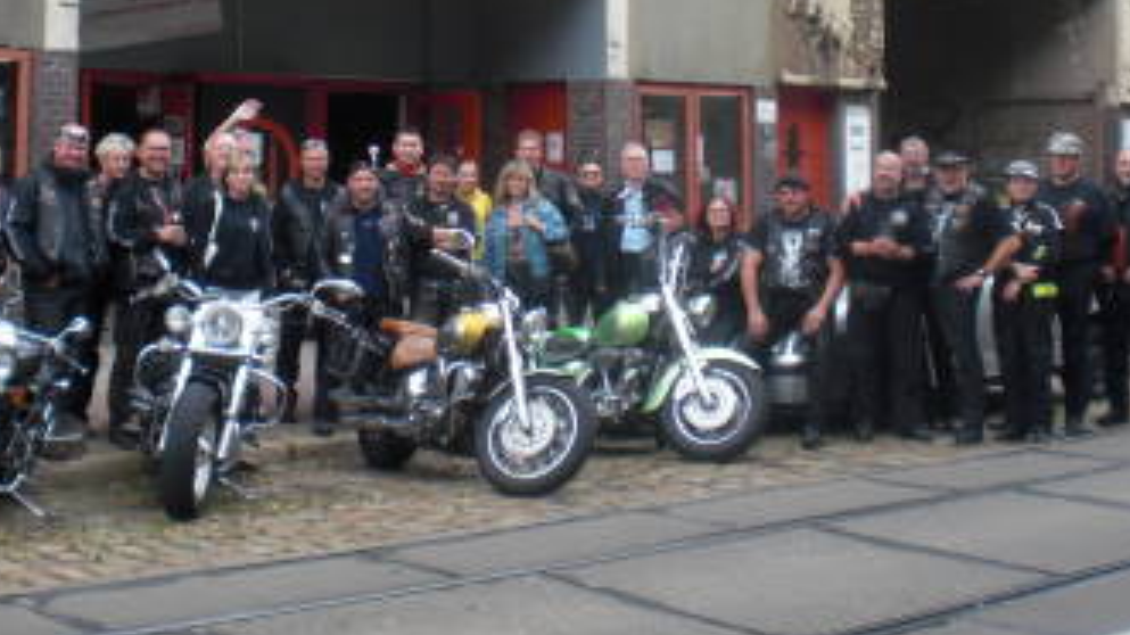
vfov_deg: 19.6
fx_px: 1797
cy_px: 55
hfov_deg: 34.9
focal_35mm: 60
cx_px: 492
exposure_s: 1/100
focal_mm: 6.3
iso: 100
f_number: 3.1
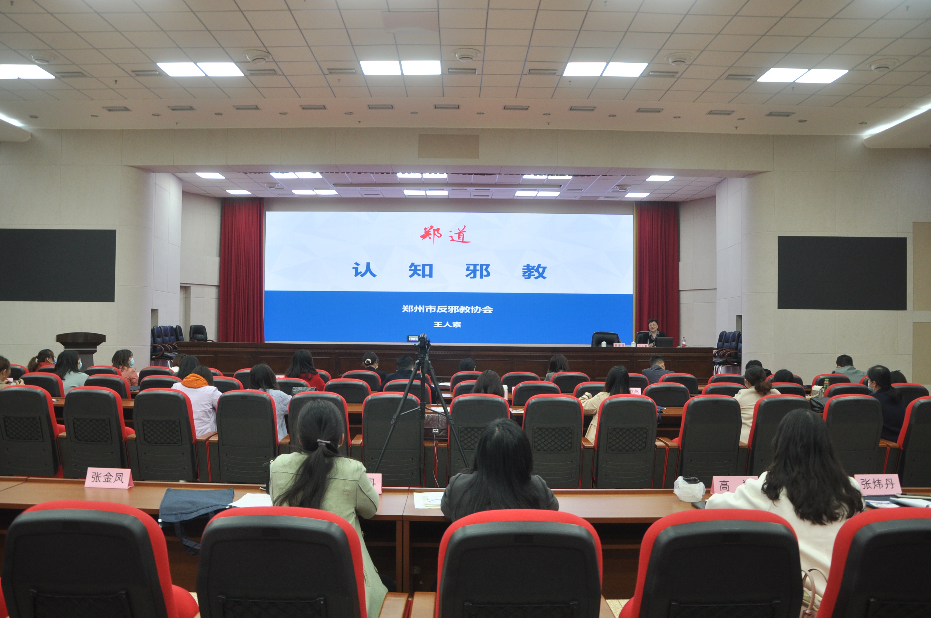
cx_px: 449
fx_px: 723
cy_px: 314
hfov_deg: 65.5
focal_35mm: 28
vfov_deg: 46.3
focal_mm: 18
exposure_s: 1/50
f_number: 4
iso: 400
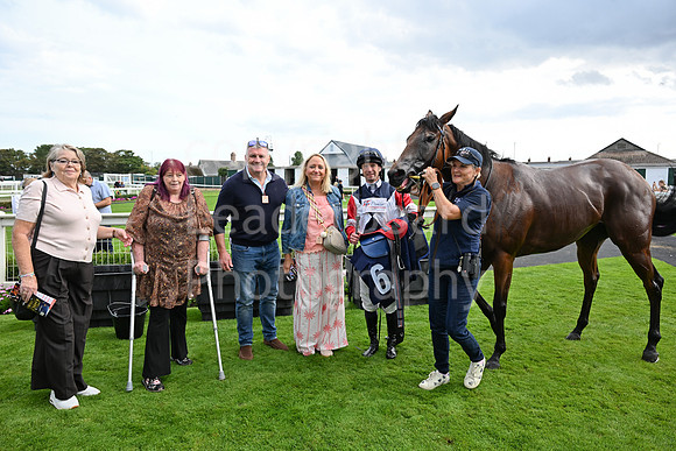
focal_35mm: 24
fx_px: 451
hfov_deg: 73.7
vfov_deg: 53.2
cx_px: 338
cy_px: 226
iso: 500
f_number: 6.3
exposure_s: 1/640
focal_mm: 24
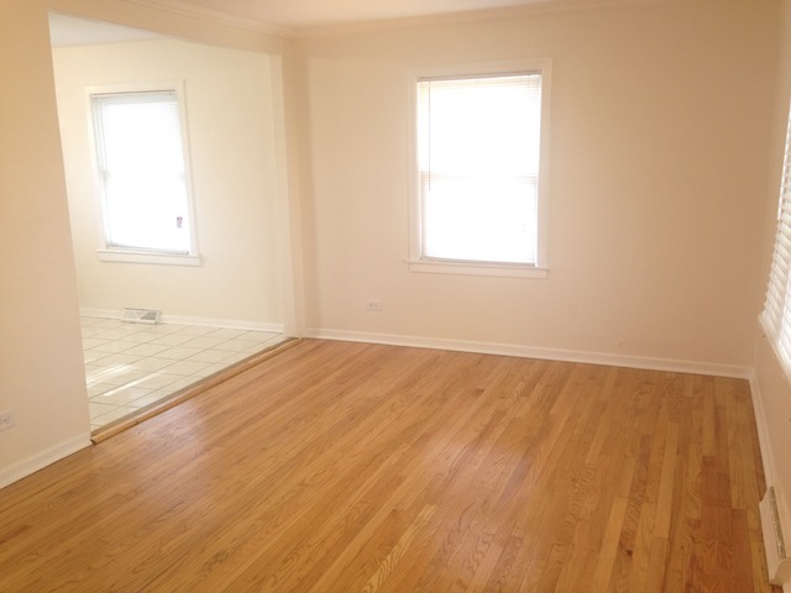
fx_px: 754
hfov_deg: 55.4
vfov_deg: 42.9
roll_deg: +0.8
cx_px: 396
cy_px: 296
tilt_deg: -12.7
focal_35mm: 33
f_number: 2.4
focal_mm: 4.12
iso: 50
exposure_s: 1/20
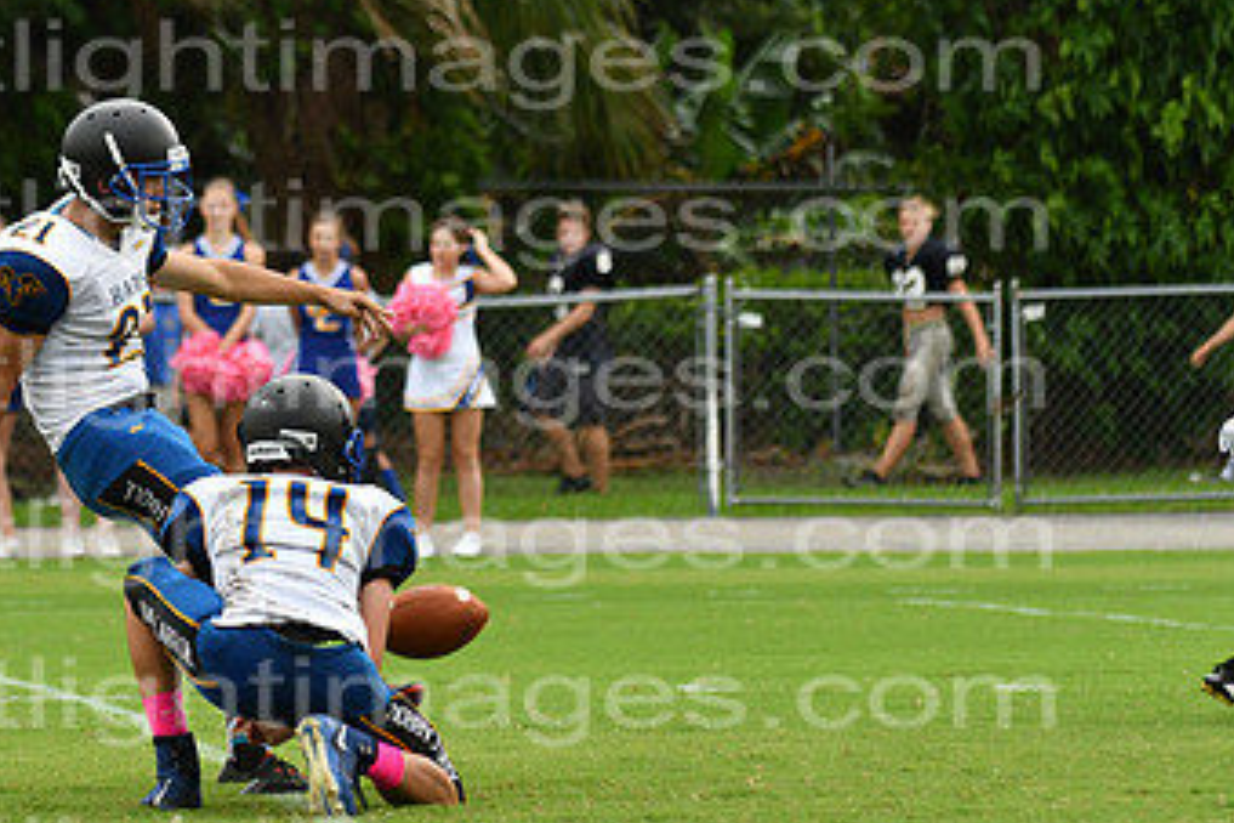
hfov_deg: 5.7
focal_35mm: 359
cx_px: 229
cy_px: 304
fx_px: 12305
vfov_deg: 3.8
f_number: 3.5
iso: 800
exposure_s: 1/2000
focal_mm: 140
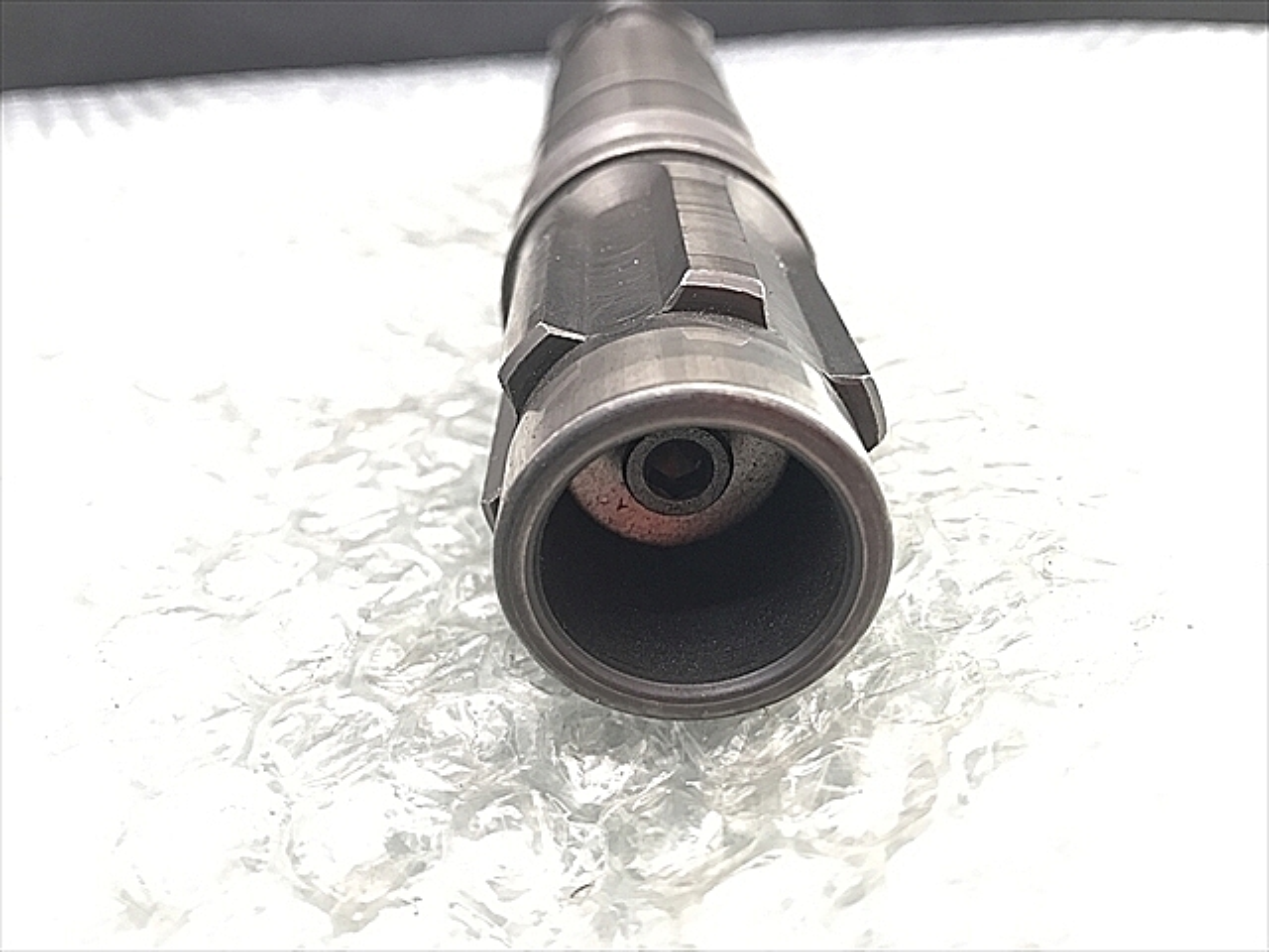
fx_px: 1026
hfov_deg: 63.4
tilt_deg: -28.3
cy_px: 476
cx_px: 634
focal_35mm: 28
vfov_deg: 49.7
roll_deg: +2.3
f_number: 1.8
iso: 50
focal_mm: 3.99
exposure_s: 1/17
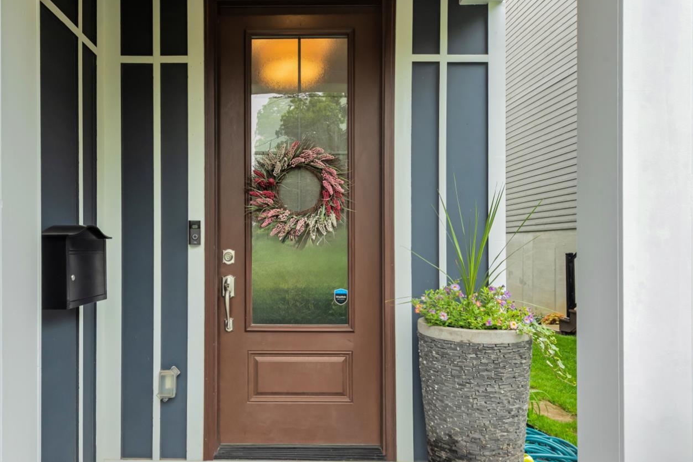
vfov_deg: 52.8
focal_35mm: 24
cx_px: 291
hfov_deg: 73.2
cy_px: 272
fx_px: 462
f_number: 8
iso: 800
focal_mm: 20
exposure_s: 1/160
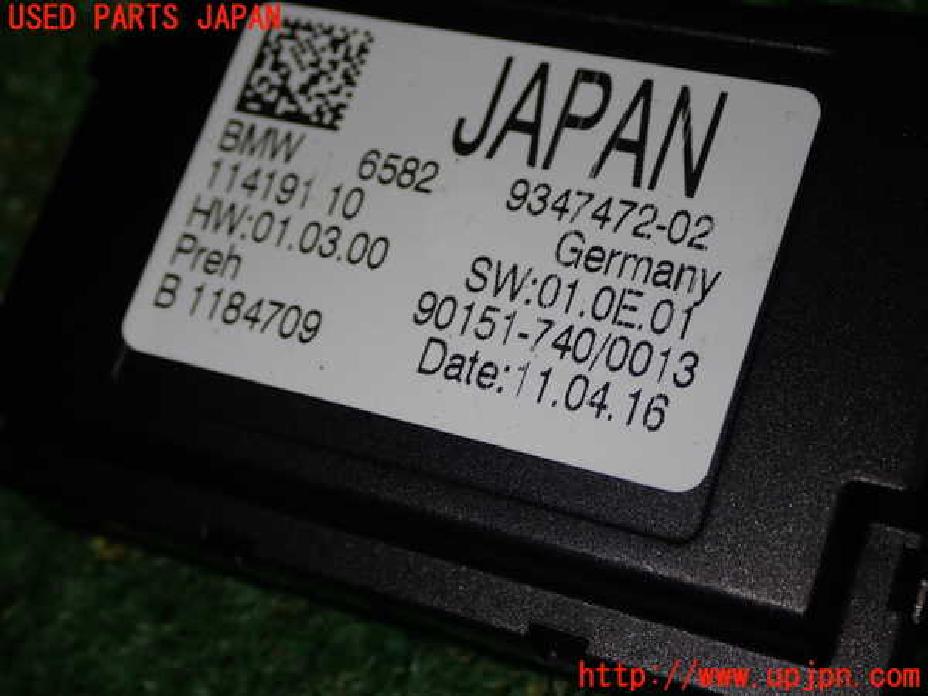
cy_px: 348
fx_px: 1662
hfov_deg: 31.2
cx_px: 464
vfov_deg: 23.7
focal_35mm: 62
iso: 200
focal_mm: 11.09
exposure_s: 1/60
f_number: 10
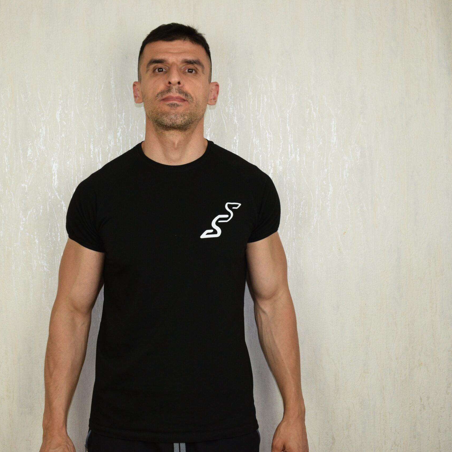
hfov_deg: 36.7
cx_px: 189
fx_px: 680
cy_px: 226
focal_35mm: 46
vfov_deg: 36.8
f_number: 5.6
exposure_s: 1/125
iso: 800
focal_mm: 24
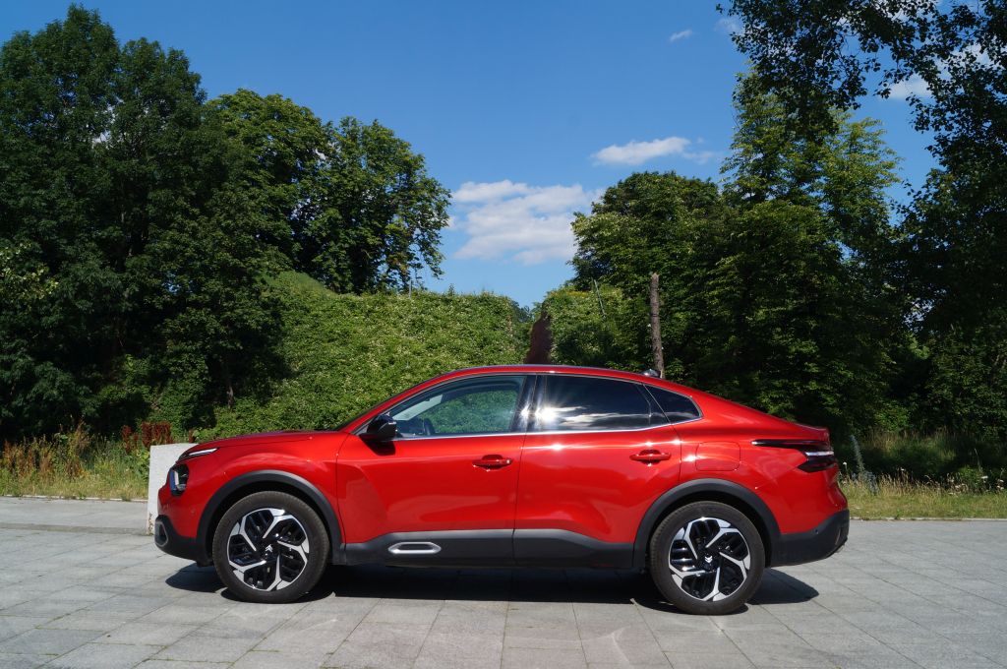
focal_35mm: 33
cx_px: 504
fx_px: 922
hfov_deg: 57.3
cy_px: 334
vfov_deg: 39.9
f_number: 13
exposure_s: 1/160
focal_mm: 22
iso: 100
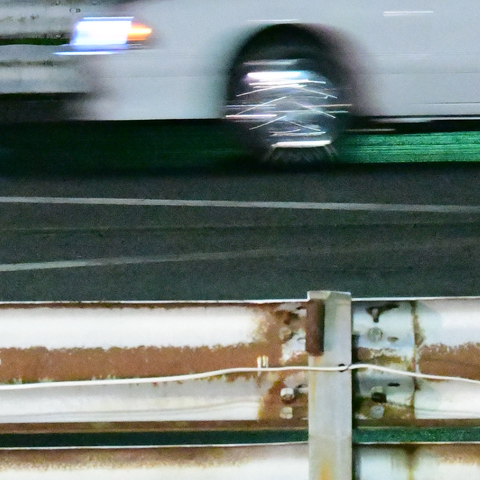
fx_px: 5334
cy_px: 123
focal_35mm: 340
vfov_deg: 5.2
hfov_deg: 5.1
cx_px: 421
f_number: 7.1
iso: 40000
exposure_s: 1/200
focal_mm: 82
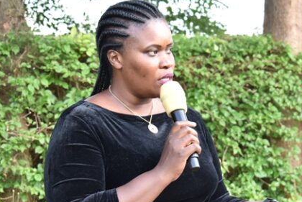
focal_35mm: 137
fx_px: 1150
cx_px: 239
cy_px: 113
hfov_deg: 14.9
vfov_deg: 10.0
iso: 500
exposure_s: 1/100
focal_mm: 50
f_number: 5.6
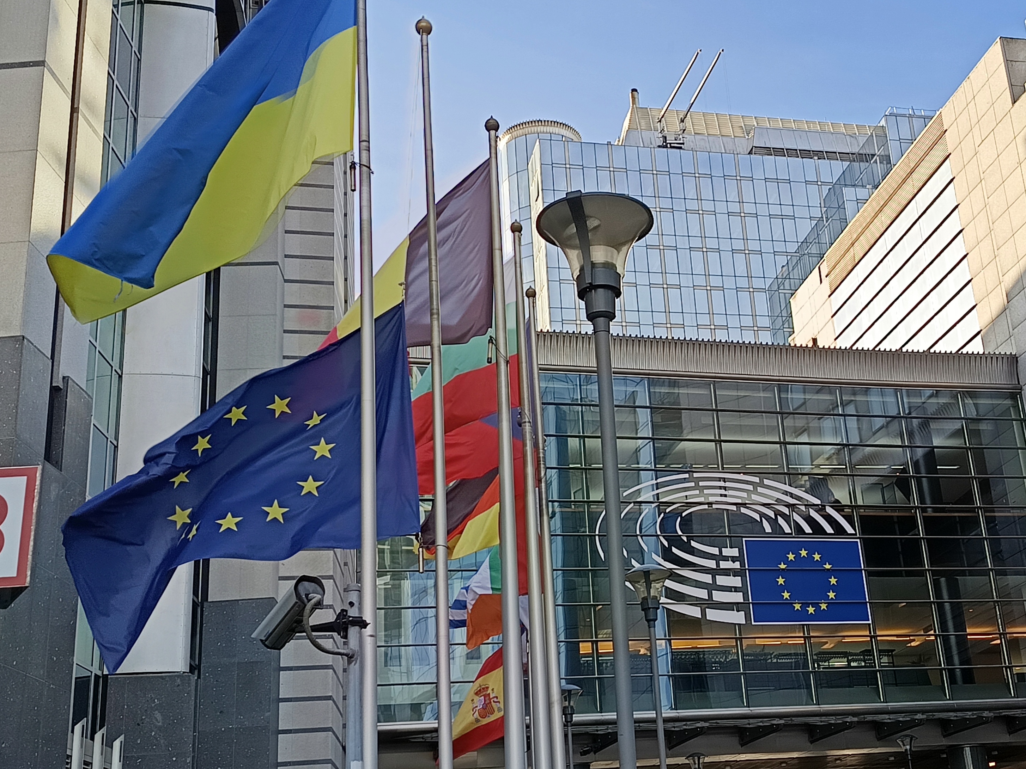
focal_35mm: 33
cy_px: 379
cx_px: 672
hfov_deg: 54.4
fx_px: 978
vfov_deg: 42.9
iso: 50
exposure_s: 1/102
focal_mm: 5.31
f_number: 1.7
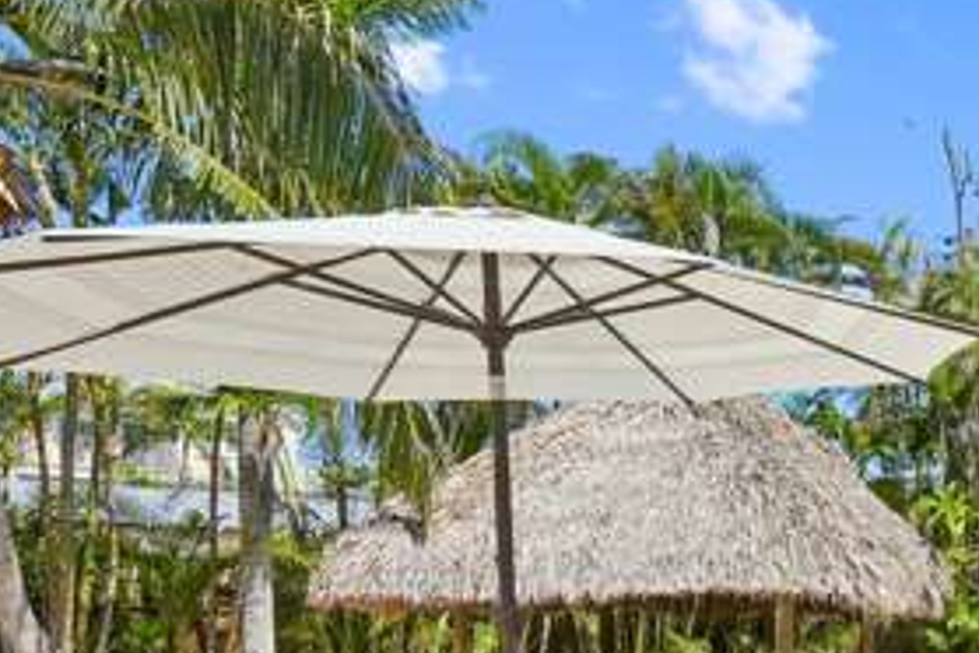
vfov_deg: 28.9
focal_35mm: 44
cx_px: 1319
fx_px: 1196
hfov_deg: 31.9
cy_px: 621
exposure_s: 1/2500
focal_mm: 16
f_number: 9
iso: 1600
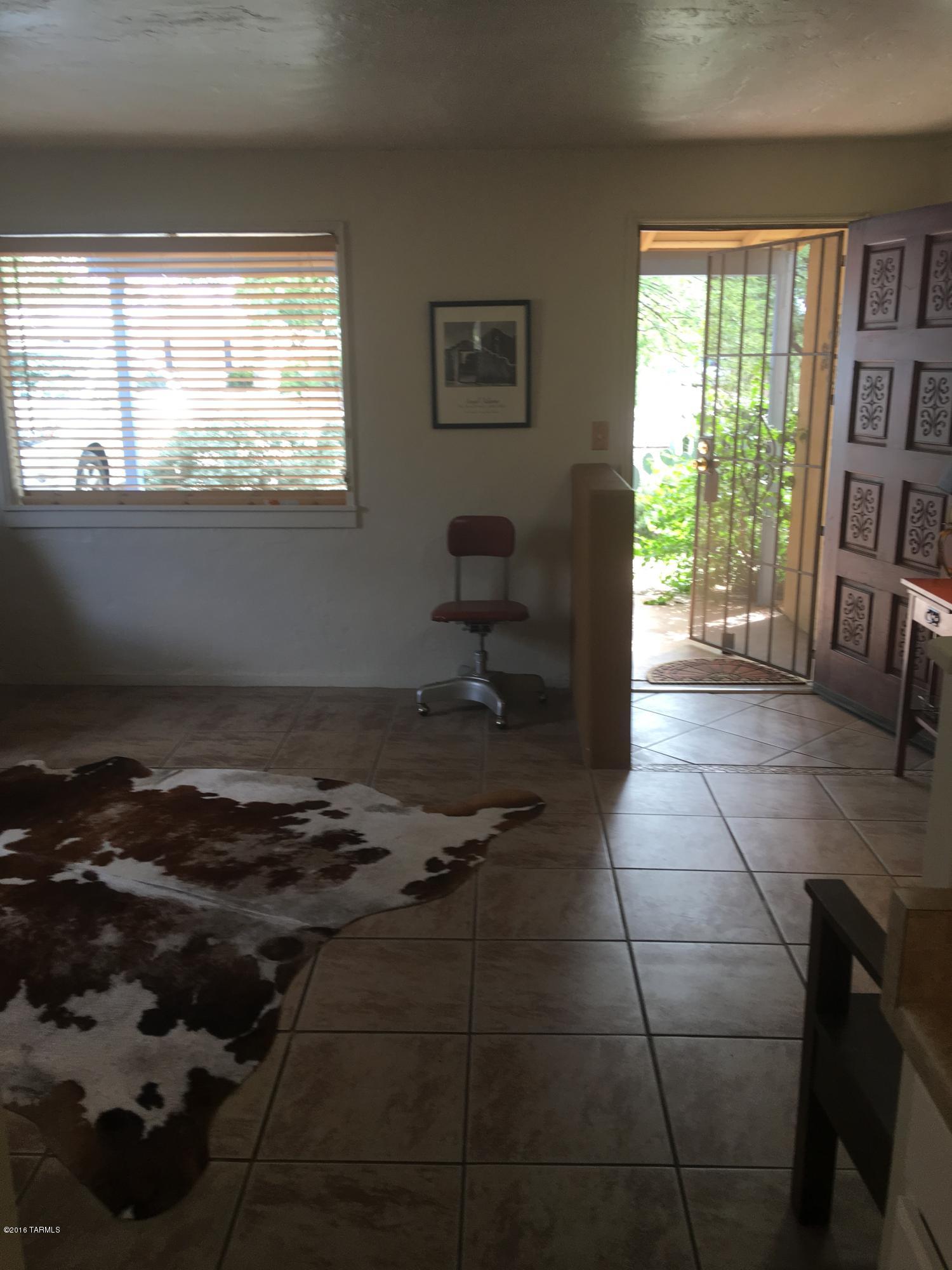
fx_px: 1063
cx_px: 476
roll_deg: +0.1
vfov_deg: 61.7
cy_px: 635
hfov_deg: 48.2
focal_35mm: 29
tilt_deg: -12.7
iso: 32
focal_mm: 4.15
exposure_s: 1/50
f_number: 2.2
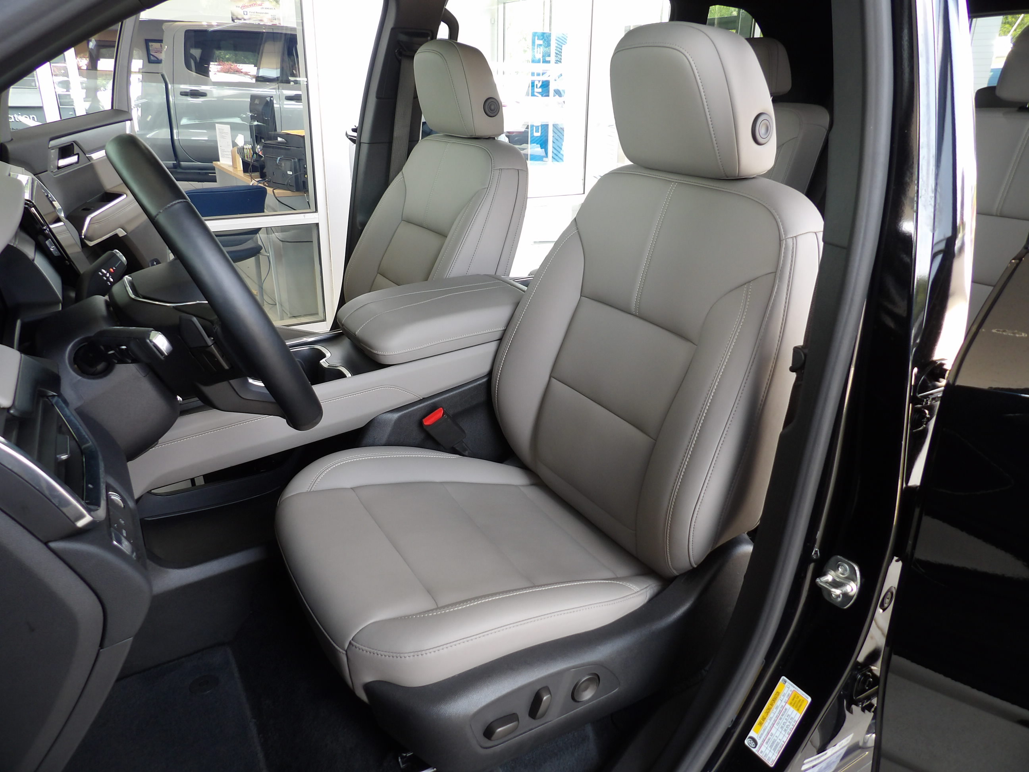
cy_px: 386
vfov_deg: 56.8
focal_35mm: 24
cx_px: 514
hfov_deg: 71.6
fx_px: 713
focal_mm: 4.3
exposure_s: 1/36
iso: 100
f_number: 3.2
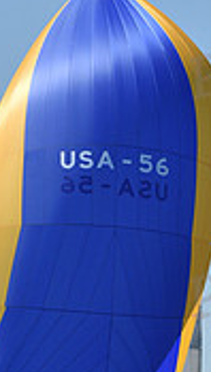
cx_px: 80
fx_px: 2951
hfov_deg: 4.1
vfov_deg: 7.2
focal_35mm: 298
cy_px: 185
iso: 250
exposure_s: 1/1250
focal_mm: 86
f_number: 8
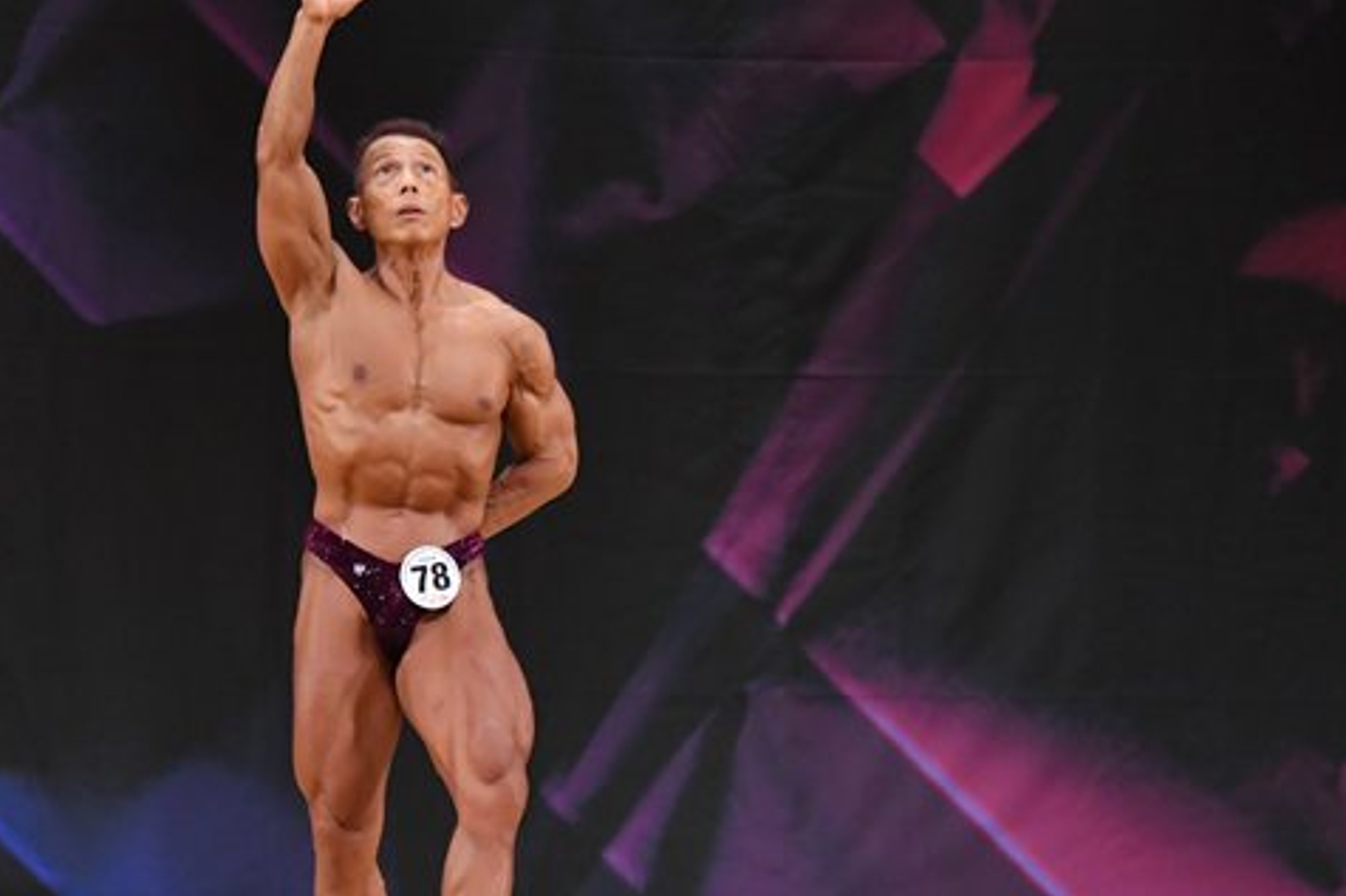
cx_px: 431
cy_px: 497
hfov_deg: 5.6
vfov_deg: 3.8
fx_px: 13679
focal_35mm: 366
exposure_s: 1/400
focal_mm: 150
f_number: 5.6
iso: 3200
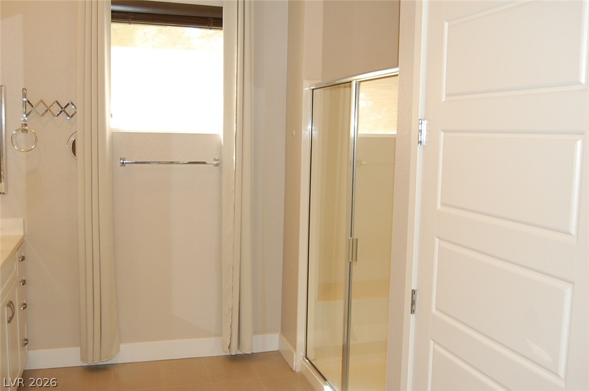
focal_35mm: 36
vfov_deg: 36.8
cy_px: 196
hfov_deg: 53.2
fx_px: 588
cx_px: 294
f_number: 4
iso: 400
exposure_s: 1/60
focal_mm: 24
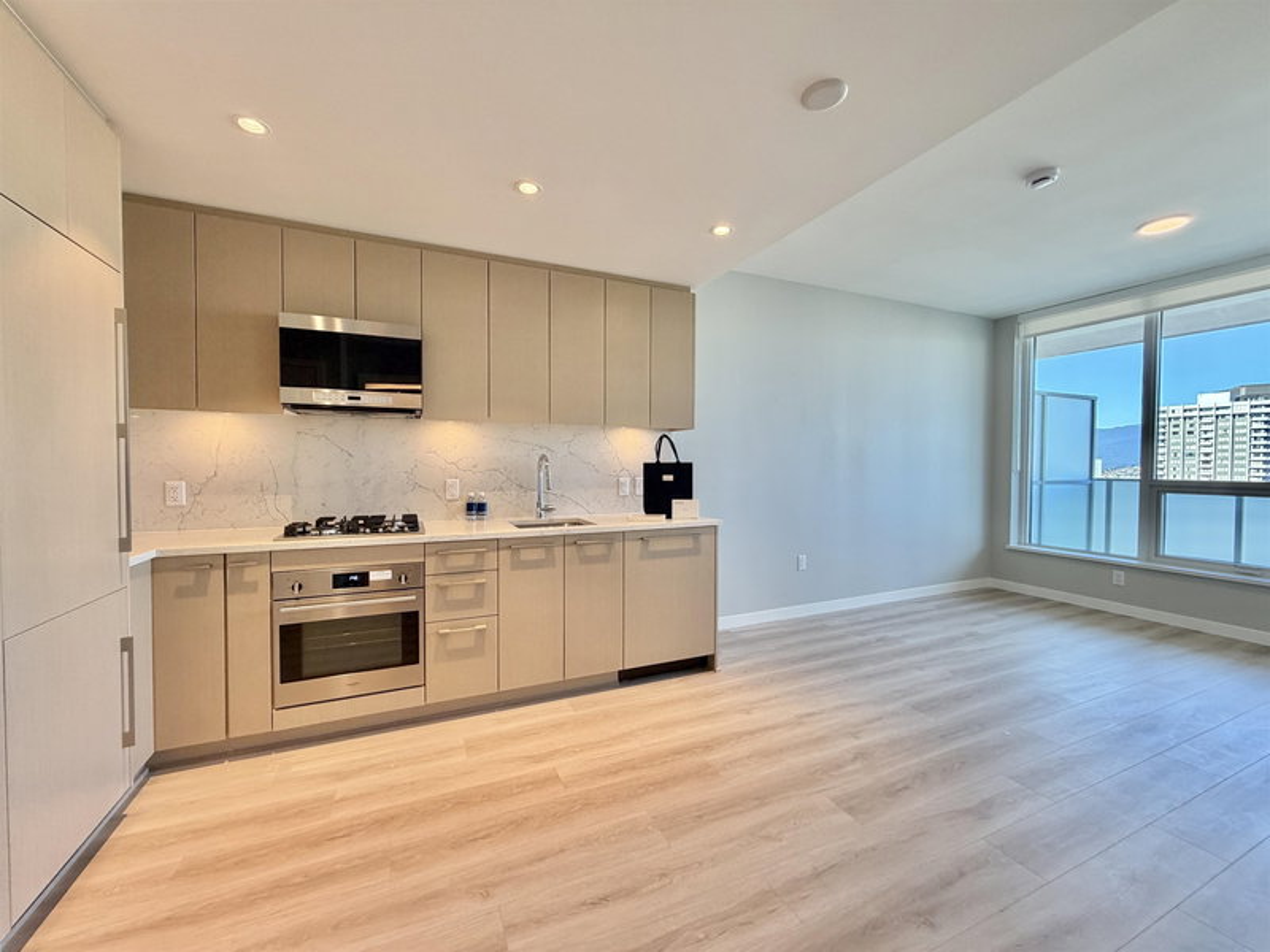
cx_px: 635
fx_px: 514
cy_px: 476
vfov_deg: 85.7
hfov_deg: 102.1
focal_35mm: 14
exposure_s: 1/120
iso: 250
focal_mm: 2.22
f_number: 2.2
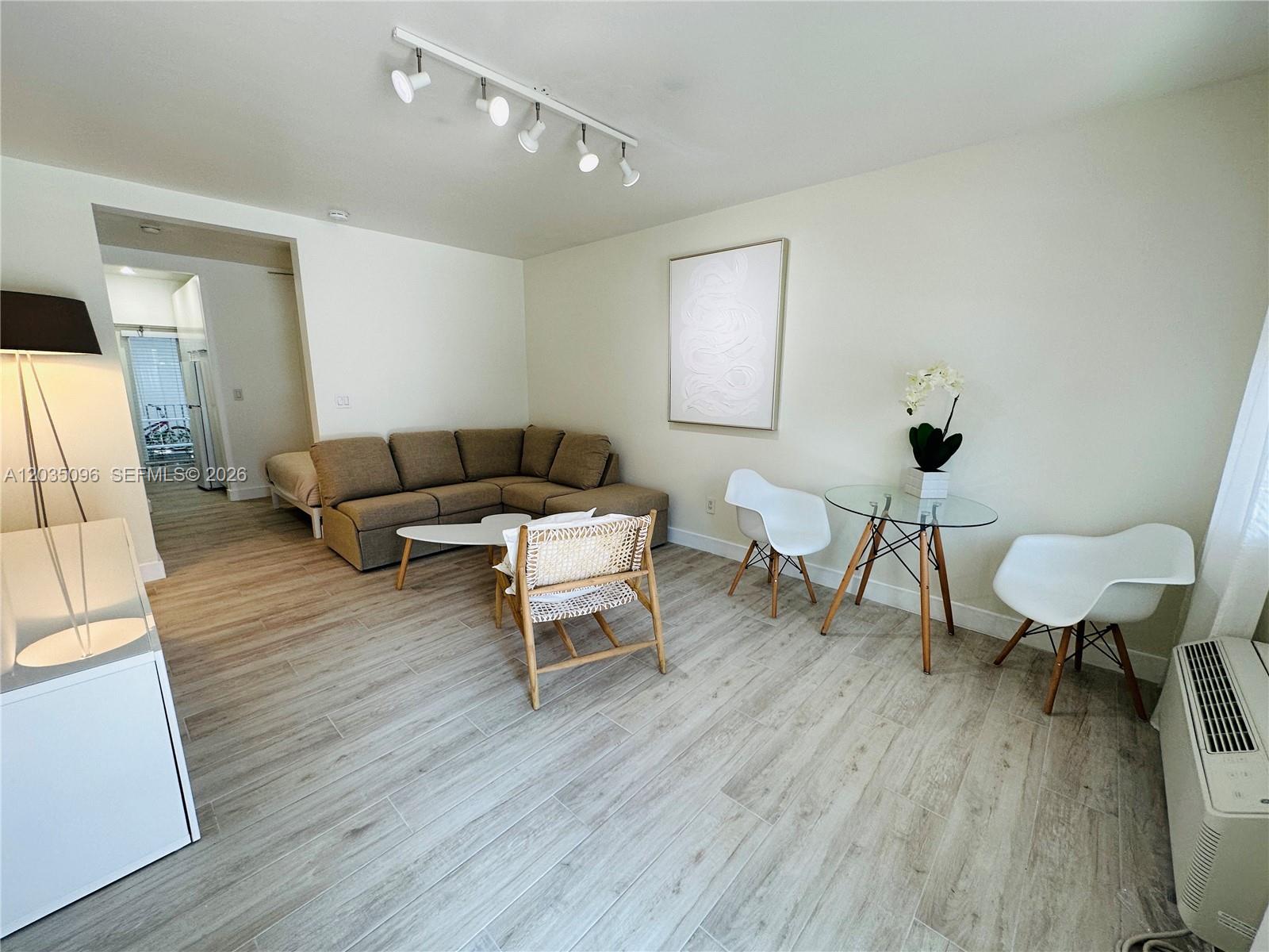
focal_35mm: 14
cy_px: 476
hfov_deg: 102.1
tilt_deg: -11.8
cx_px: 634
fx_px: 513
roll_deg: -0.2
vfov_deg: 85.7
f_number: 2.2
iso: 125
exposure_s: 1/120
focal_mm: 2.22
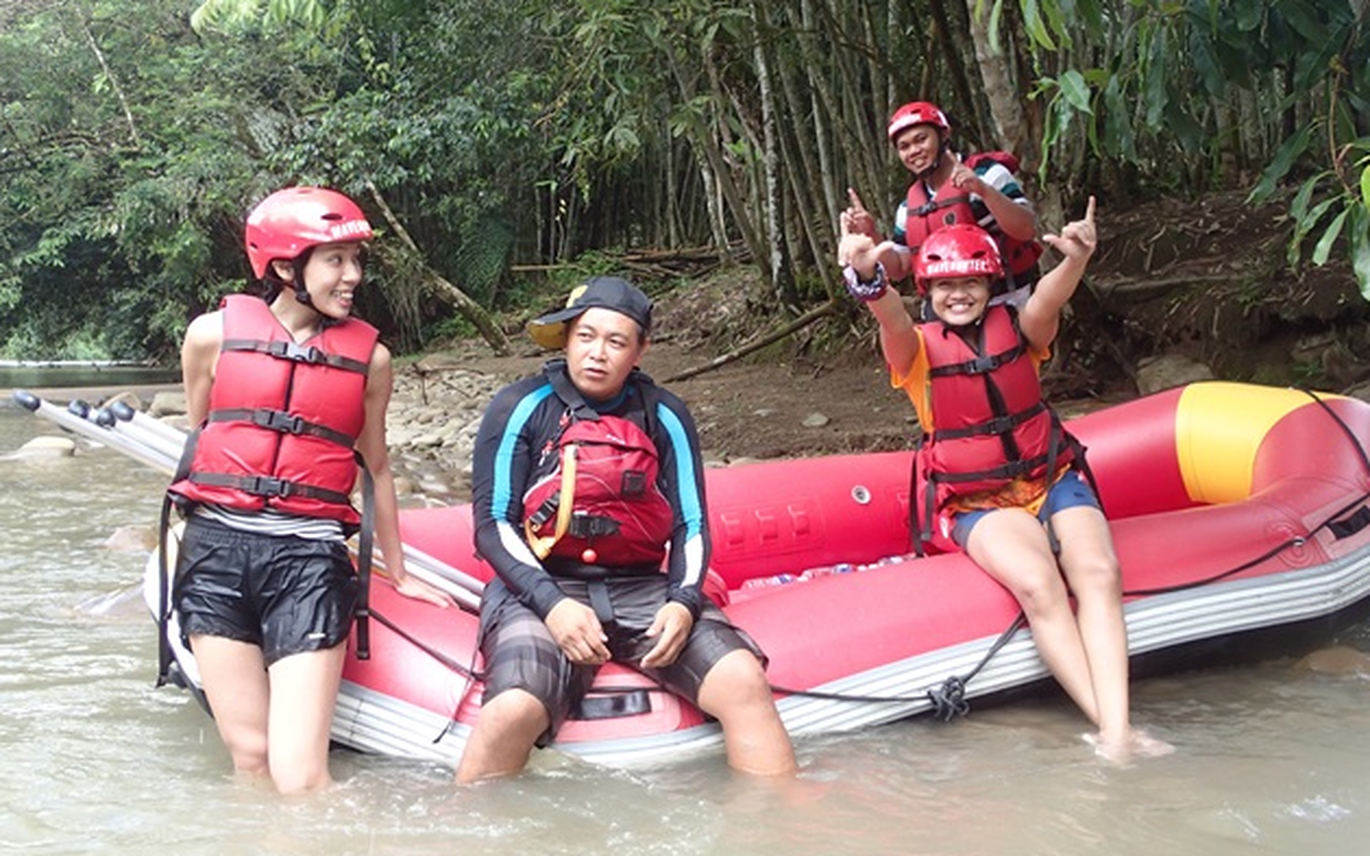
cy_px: 451
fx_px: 1531
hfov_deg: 48.2
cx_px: 690
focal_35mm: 41
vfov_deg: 31.2
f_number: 3.5
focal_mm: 6.86
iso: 100
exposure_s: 1/100
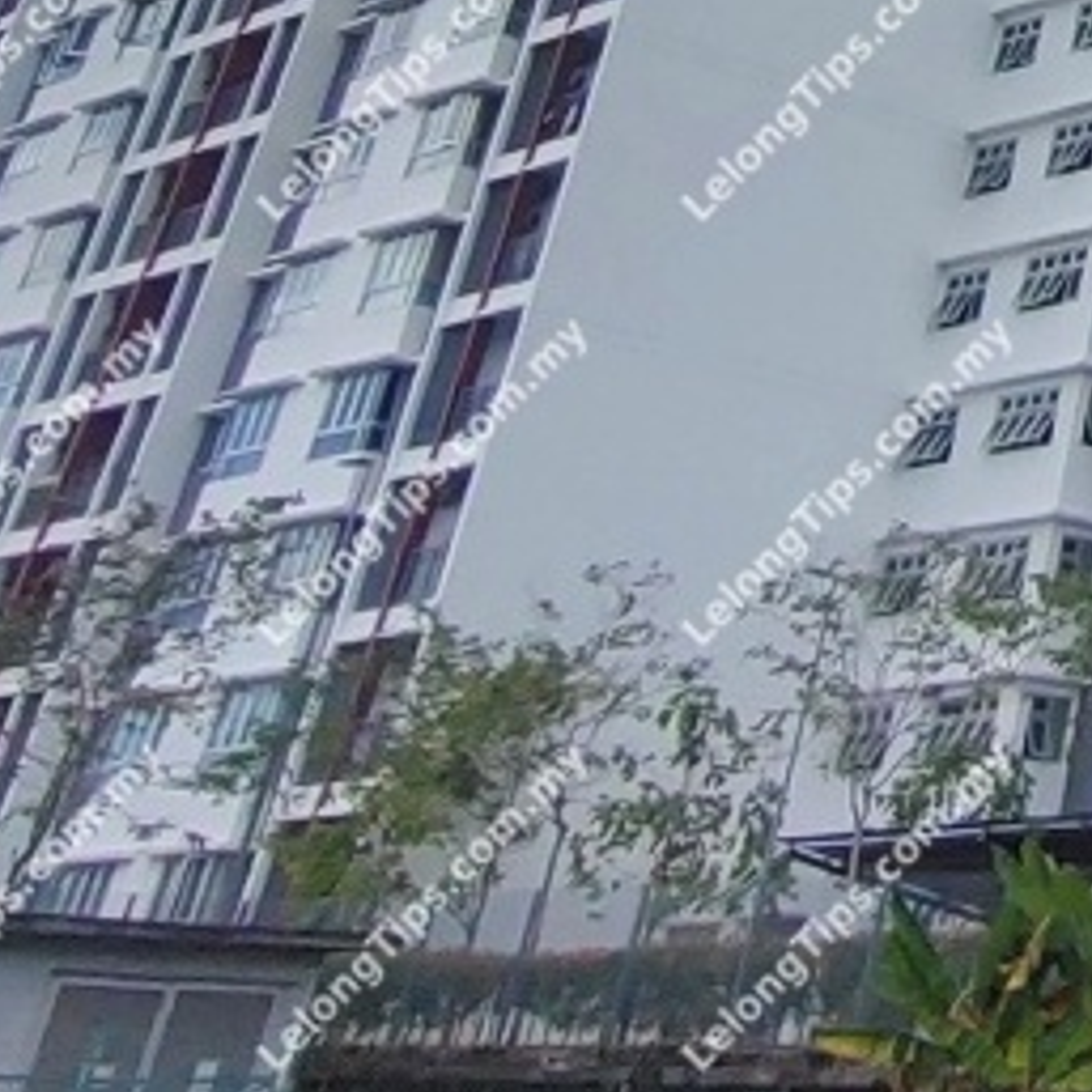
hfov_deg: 25.8
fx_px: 1963
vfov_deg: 27.0
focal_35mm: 55
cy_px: -261
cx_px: 1485
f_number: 2.2
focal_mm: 1.66
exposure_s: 1/2241
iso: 50
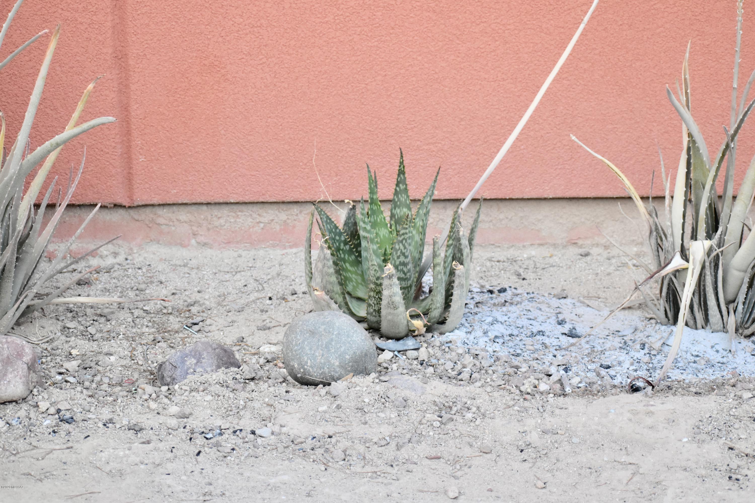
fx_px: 2202
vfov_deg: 13.0
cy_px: 252
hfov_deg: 19.5
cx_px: 378
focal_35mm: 105
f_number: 4.5
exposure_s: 1/250
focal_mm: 70
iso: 1800
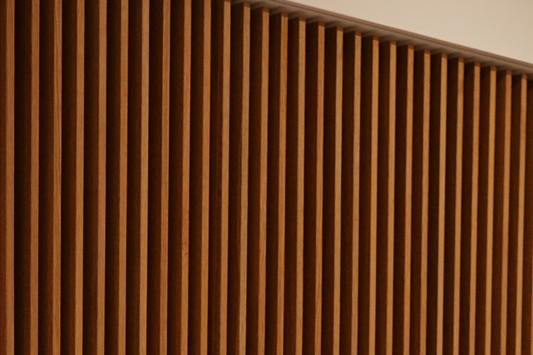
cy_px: 759
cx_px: -77
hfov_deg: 15.1
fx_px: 1954
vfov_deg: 9.6
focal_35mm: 132
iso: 200
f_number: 1.6
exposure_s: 1/125
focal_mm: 16
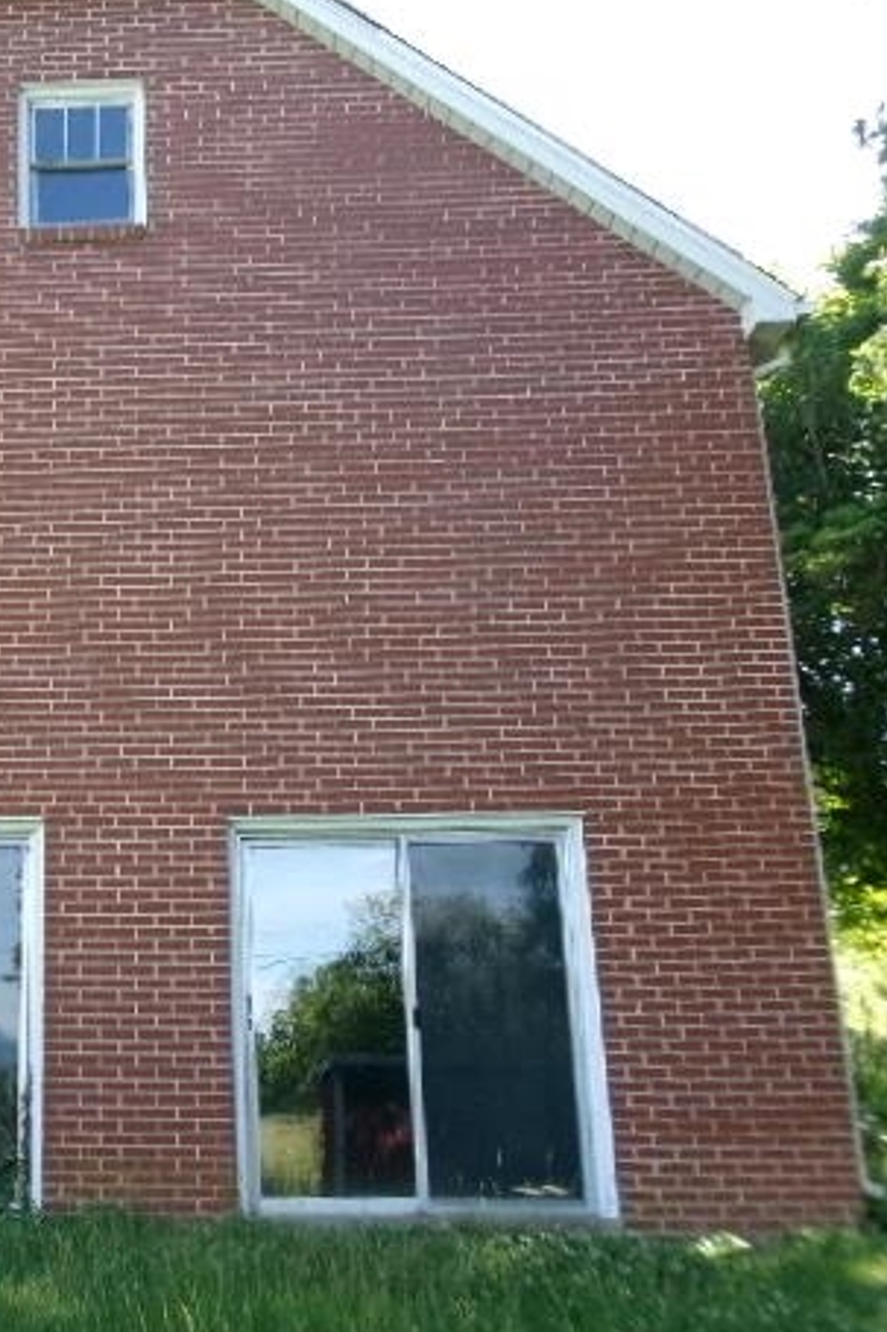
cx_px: 53
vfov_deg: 47.4
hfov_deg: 30.8
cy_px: 638
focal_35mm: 41
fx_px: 1516
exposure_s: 1/100
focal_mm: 5.1
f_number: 3.9
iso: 100
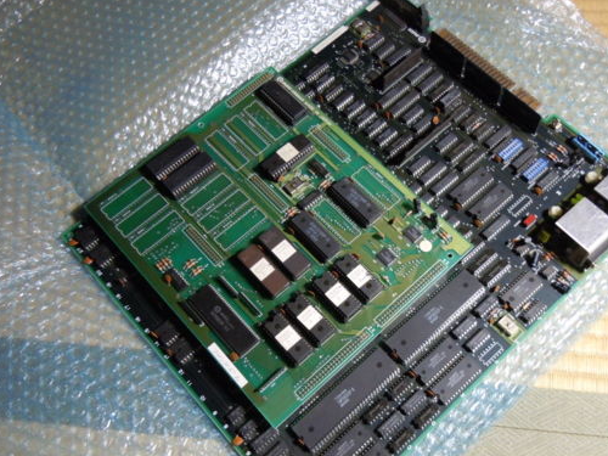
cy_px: 253
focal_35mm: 36
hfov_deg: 51.2
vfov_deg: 39.6
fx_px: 632
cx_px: 338
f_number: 3.5
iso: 400
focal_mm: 5.4
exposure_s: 1/5
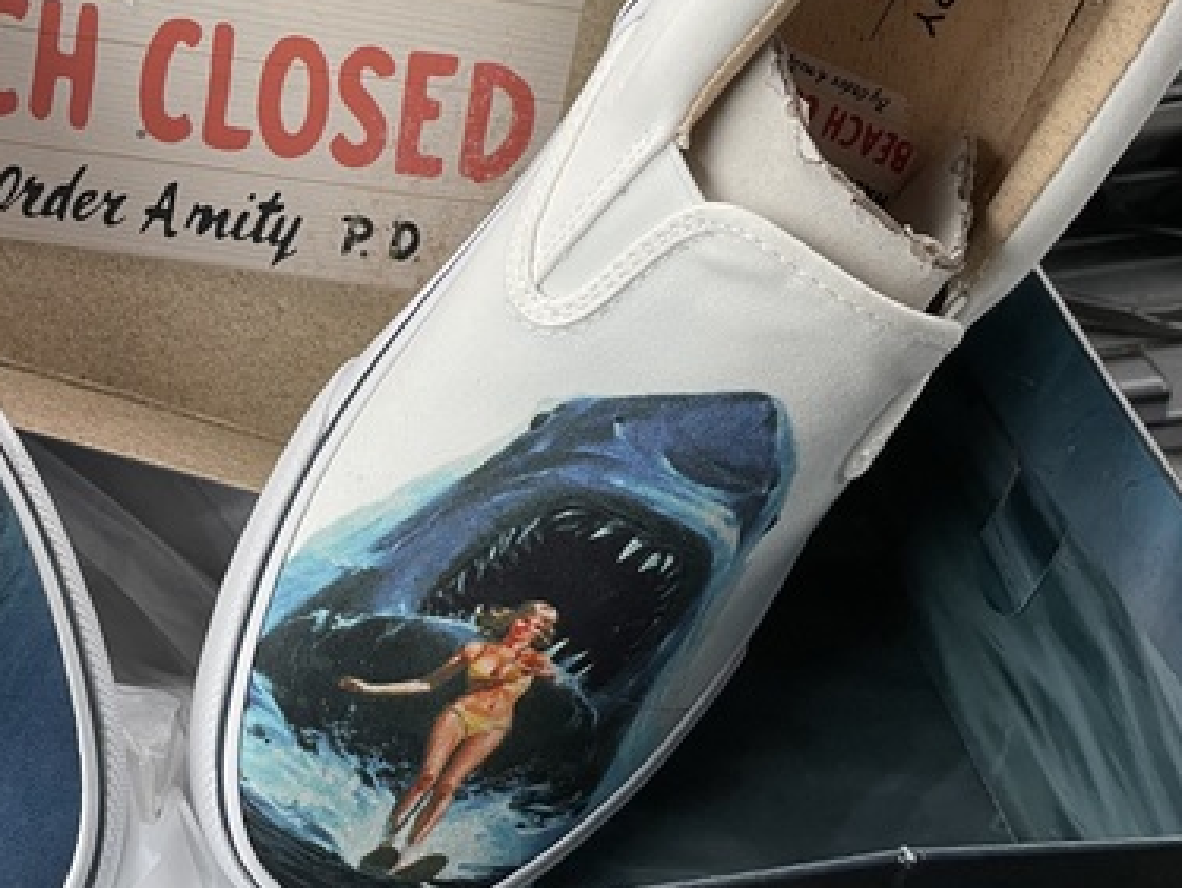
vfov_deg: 29.9
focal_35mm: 48
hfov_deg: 37.9
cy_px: 253
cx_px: 202
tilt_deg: -45.6
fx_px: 1640
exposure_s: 1/60
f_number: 1.6
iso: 200
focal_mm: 4.2
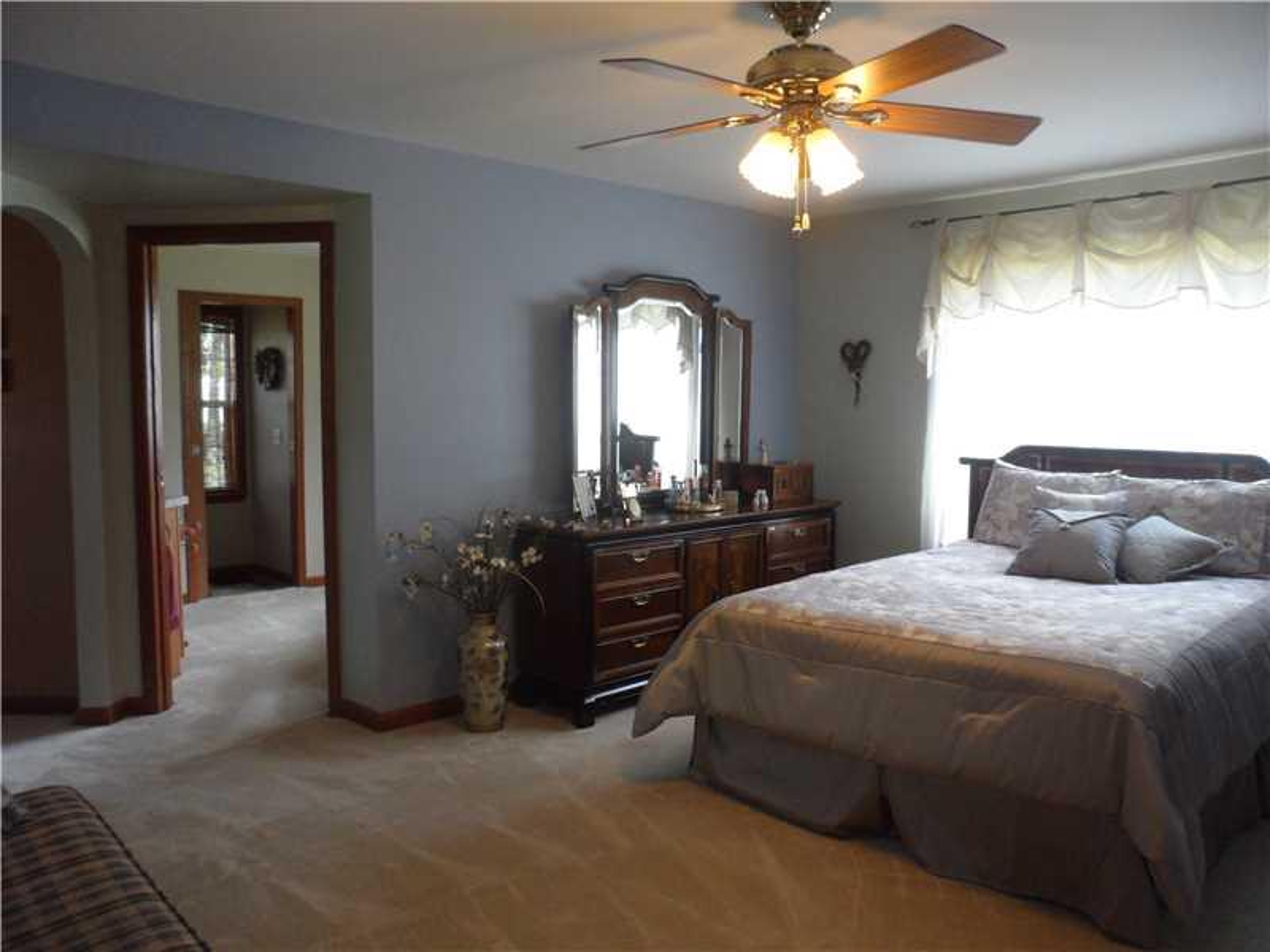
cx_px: 635
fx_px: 954
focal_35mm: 26
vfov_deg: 53.1
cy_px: 476
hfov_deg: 67.3
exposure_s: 1/45
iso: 200
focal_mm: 4.9
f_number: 3.3
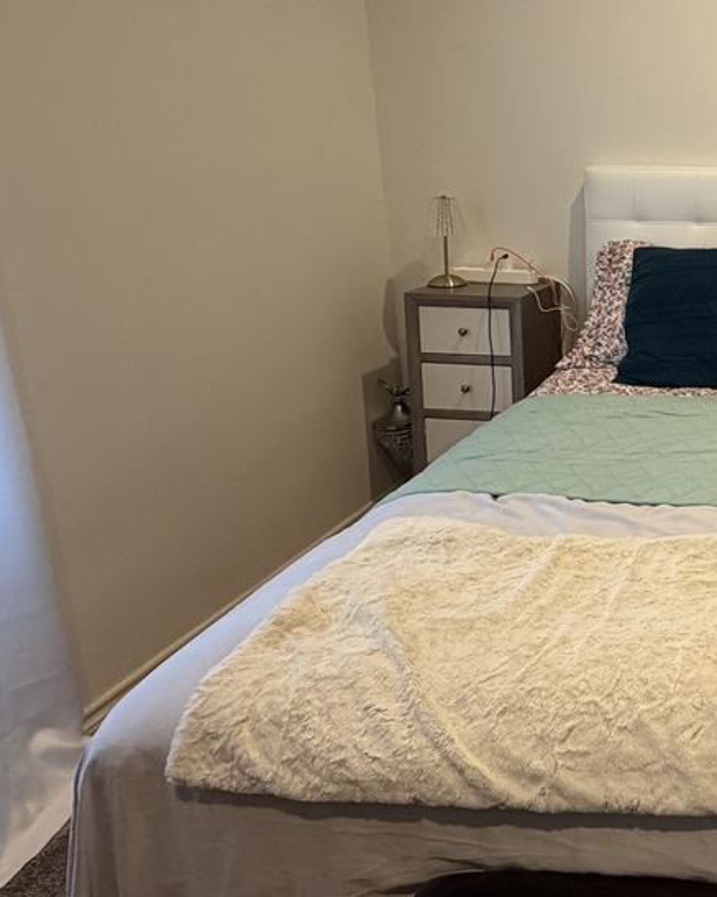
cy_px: 295
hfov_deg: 32.7
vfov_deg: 49.4
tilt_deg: -11.7
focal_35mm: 36
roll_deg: -1.1
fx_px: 956
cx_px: 889
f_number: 2.2
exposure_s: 1/60
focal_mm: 2.22
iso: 250
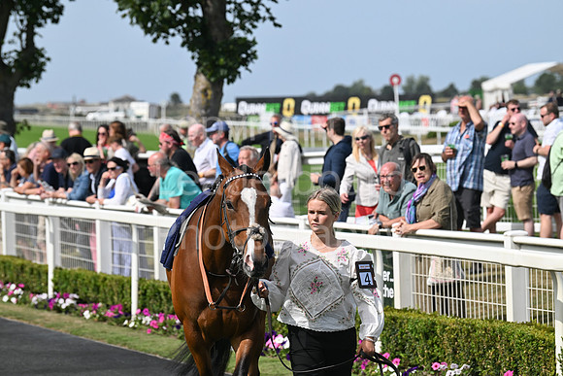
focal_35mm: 150
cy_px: 188
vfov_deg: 9.2
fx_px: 2346
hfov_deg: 13.7
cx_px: 282
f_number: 5.6
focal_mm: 150
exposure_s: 1/2500
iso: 400
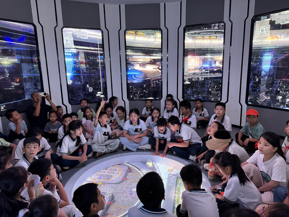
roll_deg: +1.7
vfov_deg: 56.8
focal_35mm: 24
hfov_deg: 71.6
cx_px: 144
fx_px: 200
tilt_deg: -11.5
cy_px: 108
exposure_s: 1/60
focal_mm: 6.76
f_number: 1.78
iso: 800
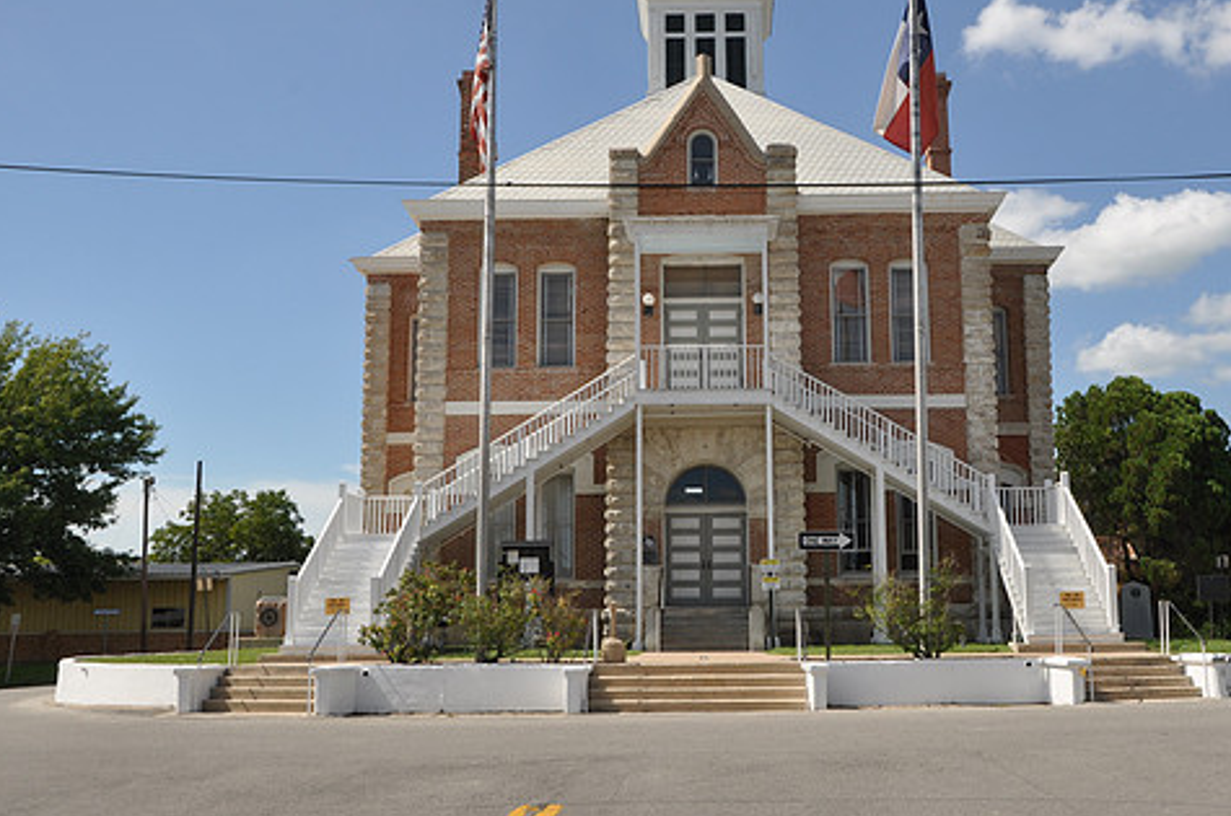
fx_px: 1502
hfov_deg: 44.4
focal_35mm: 44
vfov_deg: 30.4
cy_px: 341
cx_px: 718
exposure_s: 1/160
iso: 200
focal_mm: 24
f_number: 13
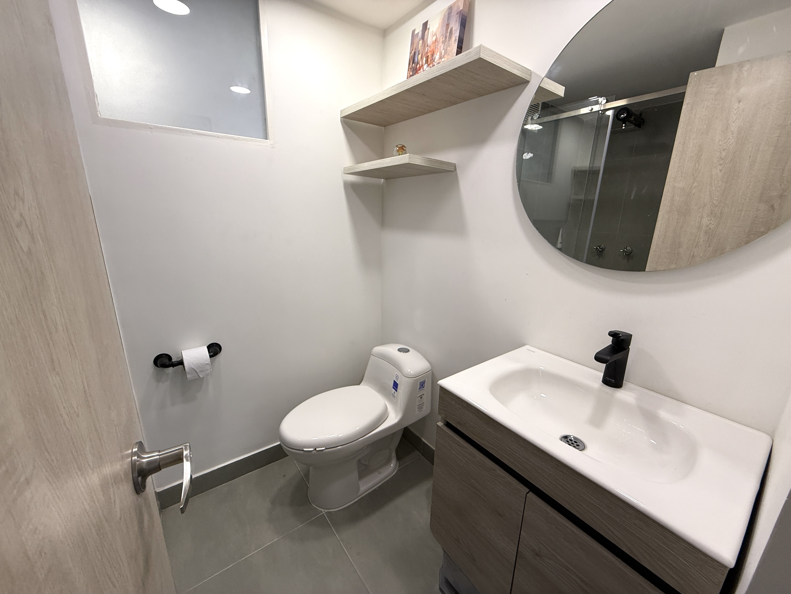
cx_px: 396
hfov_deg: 102.1
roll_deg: -1.3
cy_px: 297
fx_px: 320
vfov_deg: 85.7
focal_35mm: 14
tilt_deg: -15.2
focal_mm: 2.22
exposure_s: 1/120
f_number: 2.2
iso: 160
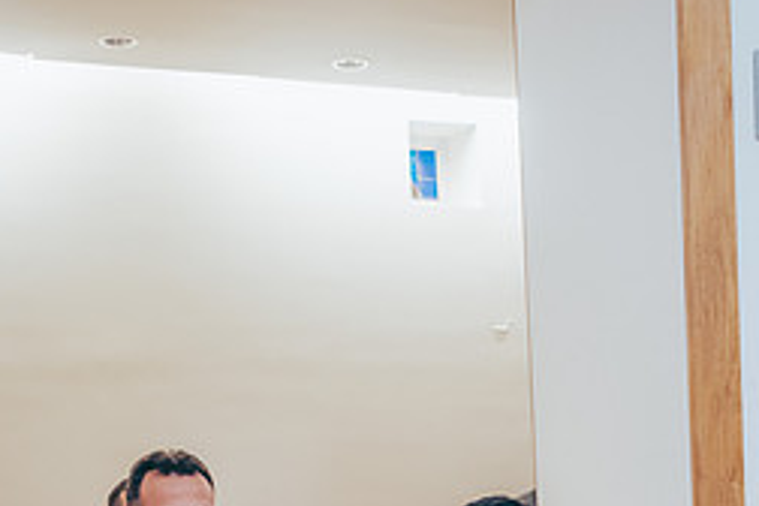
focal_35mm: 75
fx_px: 1581
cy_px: 629
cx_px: 446
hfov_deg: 27.0
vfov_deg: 17.2
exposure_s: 1/160
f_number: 2.8
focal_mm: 35
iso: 1250
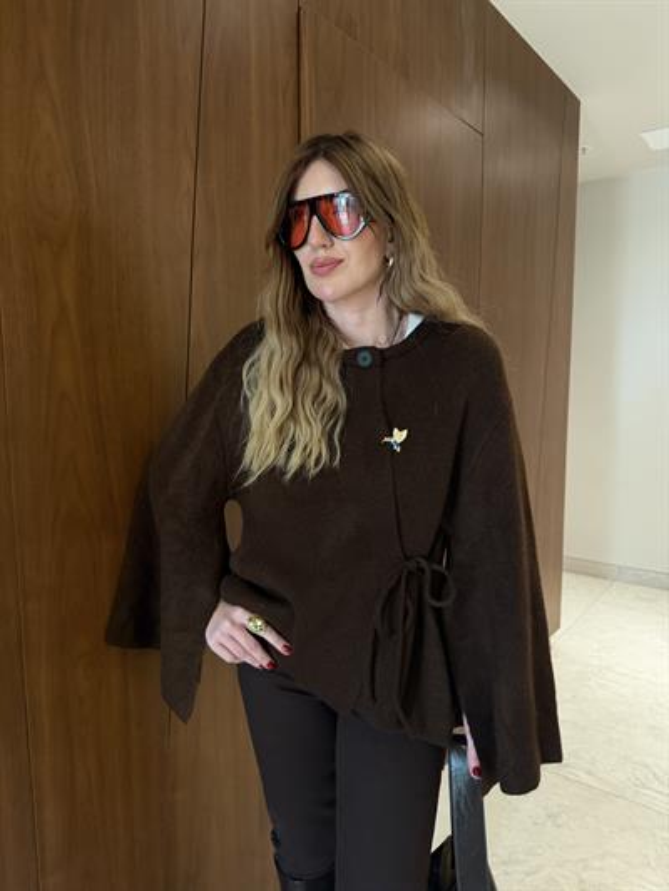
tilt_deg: -5.5
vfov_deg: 71.6
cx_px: 334
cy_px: 446
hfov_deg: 56.8
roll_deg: +0.4
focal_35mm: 24
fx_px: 618
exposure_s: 1/33
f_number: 1.78
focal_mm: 6.76
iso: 800
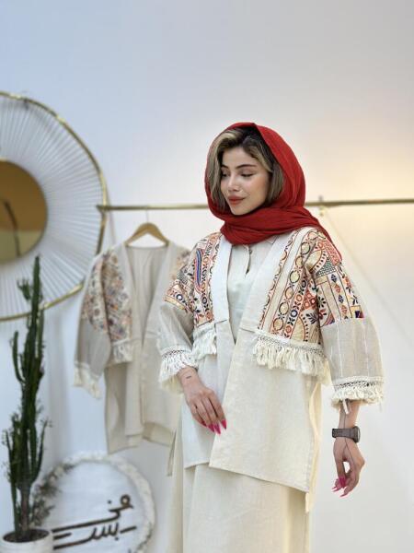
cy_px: 276
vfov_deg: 39.7
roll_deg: -0.2
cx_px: 207
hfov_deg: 30.3
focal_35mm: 48
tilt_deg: +0.6
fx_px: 765
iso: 80
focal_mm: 6.86
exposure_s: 1/233
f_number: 1.78
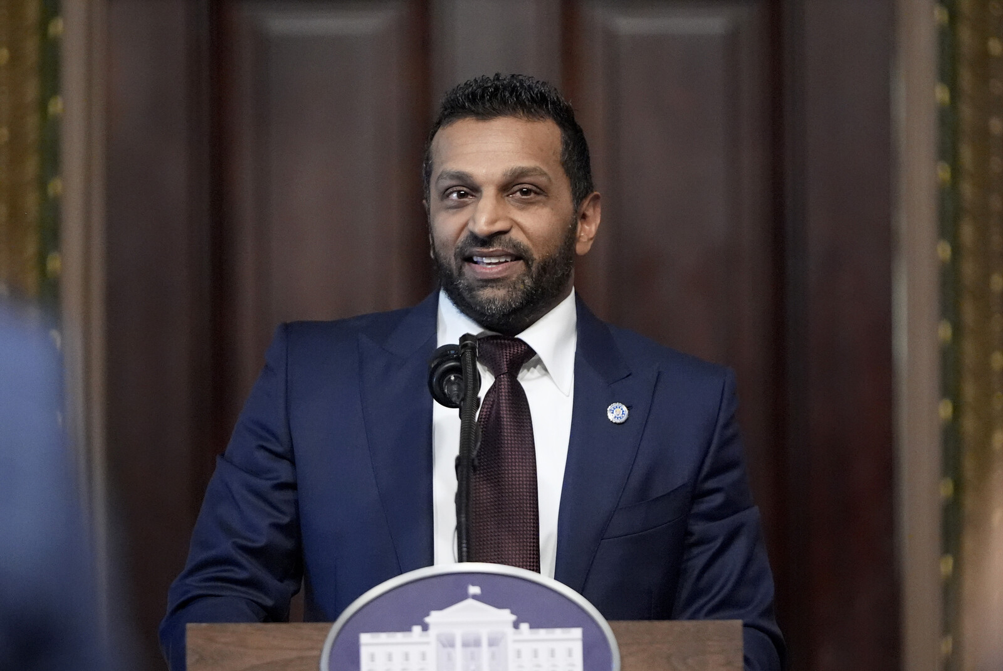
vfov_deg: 4.6
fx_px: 8366
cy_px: 336
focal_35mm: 300
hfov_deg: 6.9
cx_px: 502
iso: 6400
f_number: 2.8
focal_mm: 200
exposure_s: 1/400
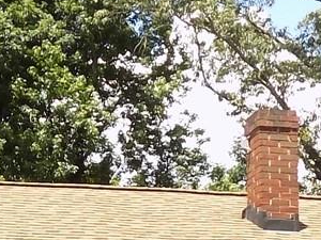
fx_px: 1456
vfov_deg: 9.0
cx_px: 6
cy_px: 462
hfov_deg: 12.4
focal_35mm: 157
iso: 80
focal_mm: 4
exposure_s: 1/400
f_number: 3.1
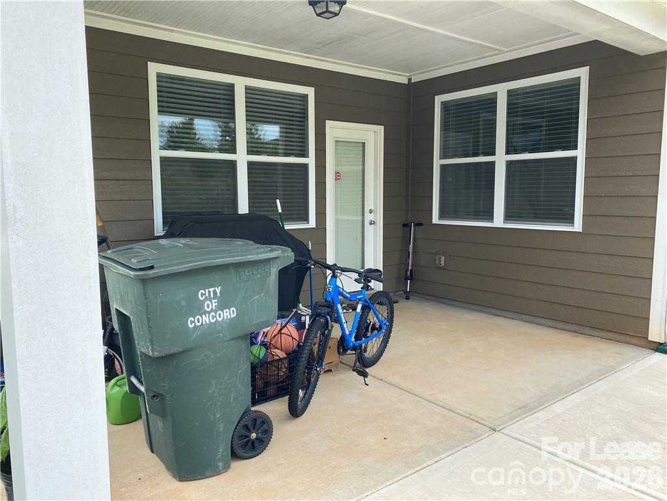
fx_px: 501
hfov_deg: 67.3
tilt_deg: -6.9
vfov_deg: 53.1
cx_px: 334
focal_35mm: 26
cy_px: 250
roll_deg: -0.2
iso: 32
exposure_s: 1/852
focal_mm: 4.25
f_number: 1.8
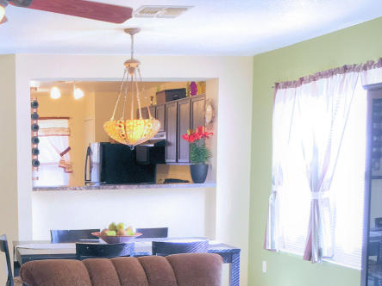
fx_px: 739
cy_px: 270
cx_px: 61
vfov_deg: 21.3
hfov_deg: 28.2
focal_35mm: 67
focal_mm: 4.15
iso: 100
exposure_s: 1/30
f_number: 2.2
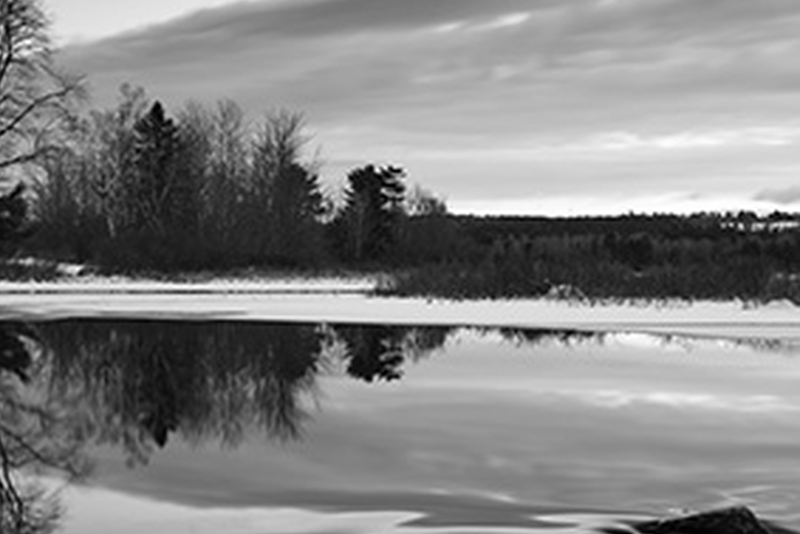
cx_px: 351
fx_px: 1556
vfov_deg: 19.1
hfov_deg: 28.8
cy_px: 480
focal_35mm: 70
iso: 100
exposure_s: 20
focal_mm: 33
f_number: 8
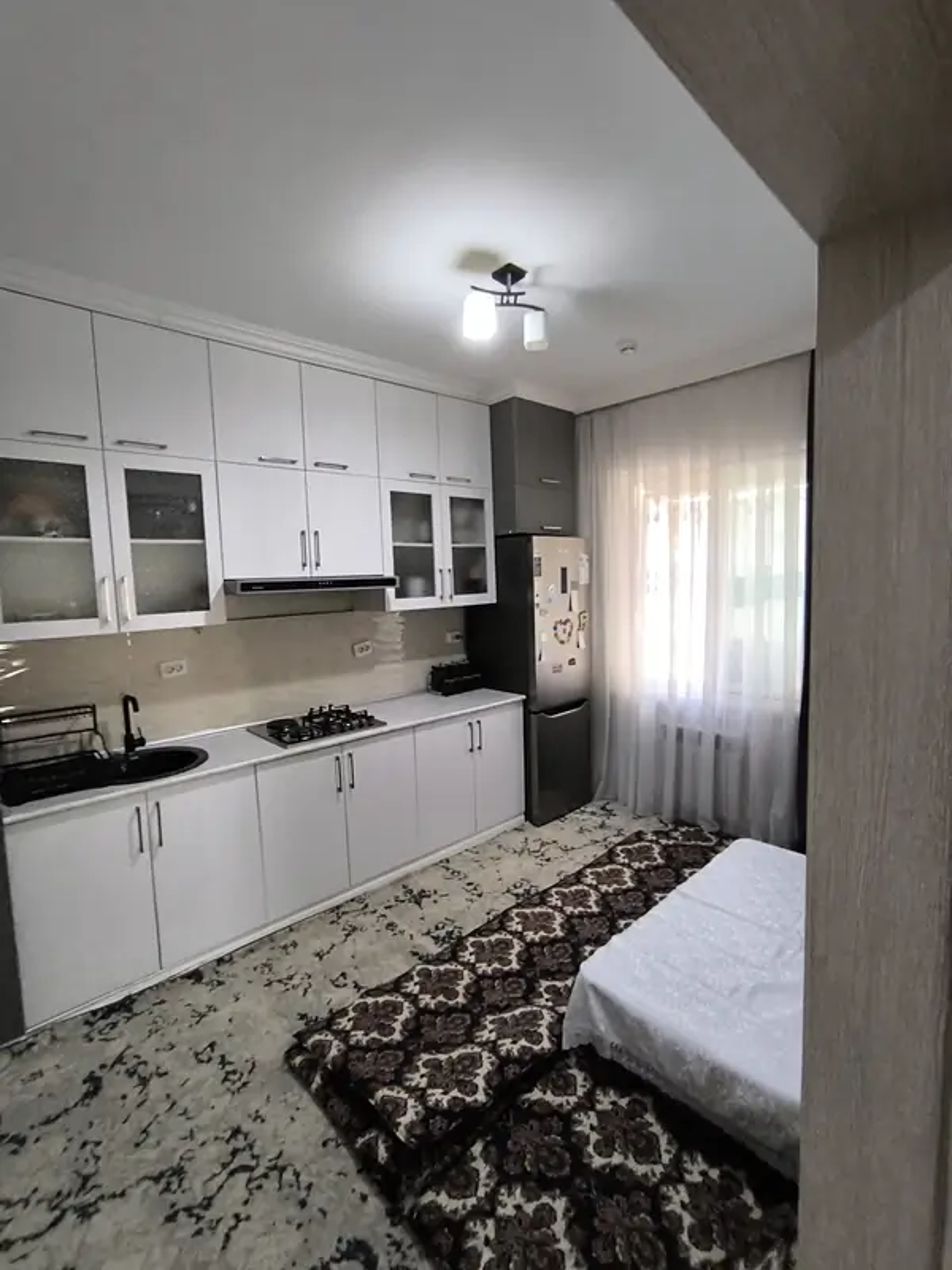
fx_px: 587
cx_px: 476
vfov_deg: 94.5
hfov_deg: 78.1
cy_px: 635
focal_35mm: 16
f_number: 2.2
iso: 400
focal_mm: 1.65
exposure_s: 1/33.3
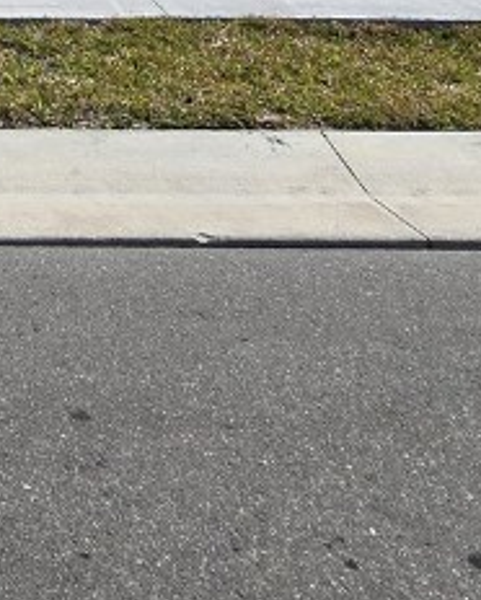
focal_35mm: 56
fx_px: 995
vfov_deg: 25.8
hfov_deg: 22.3
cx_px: -246
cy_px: -277
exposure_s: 1/4385
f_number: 2.2
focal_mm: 2.2
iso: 50
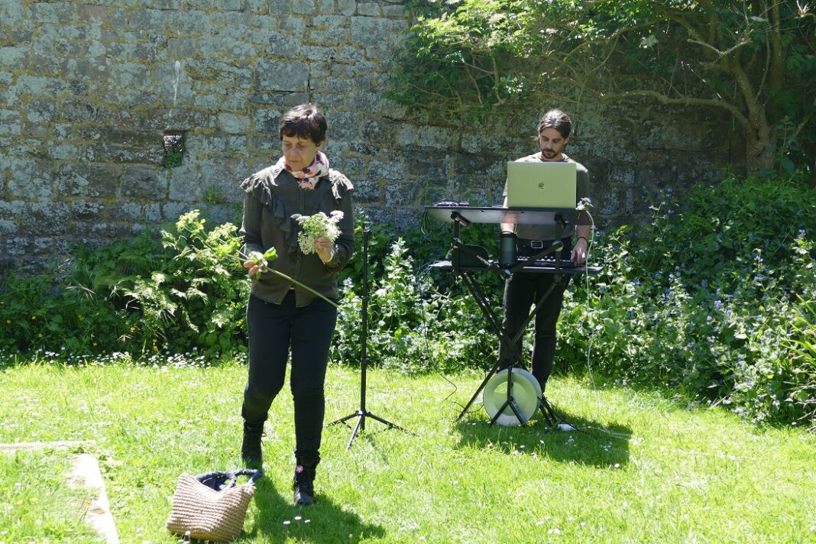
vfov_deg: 25.5
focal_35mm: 53
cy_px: 272
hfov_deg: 37.5
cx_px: 408
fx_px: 1201
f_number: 3.4
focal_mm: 19.47
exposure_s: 1/400
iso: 125
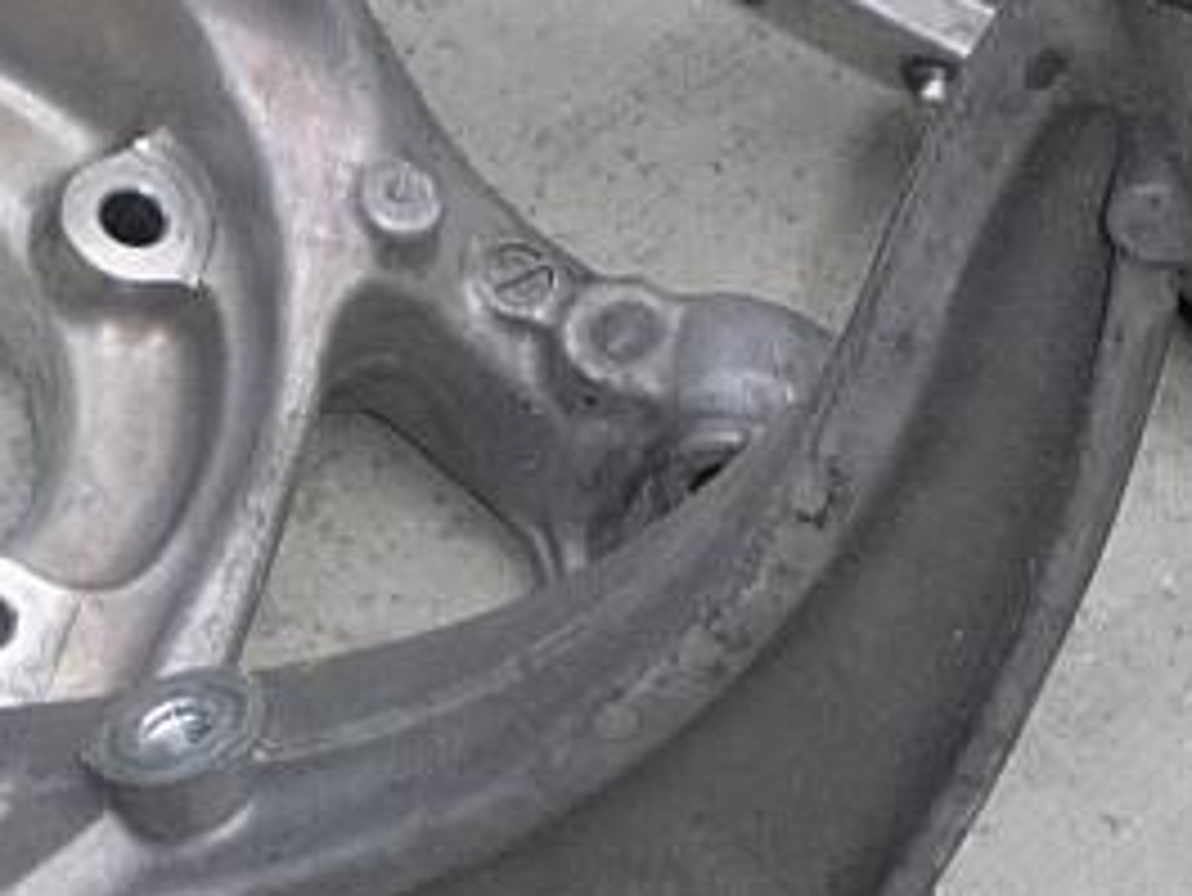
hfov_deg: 10.2
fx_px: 6649
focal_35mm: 193
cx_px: 247
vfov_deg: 7.7
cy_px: 702
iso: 100
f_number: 3.4
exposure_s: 1/320
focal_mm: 5
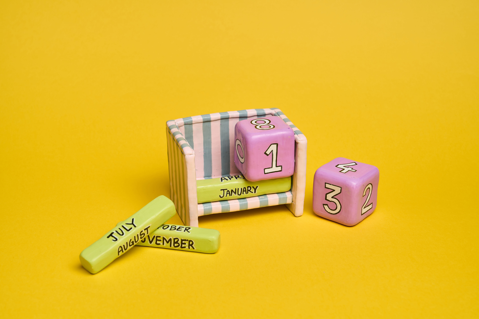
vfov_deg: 19.5
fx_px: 931
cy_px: 160
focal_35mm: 70
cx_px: 240
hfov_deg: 28.8
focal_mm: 70
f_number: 8
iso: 100
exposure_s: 1/100
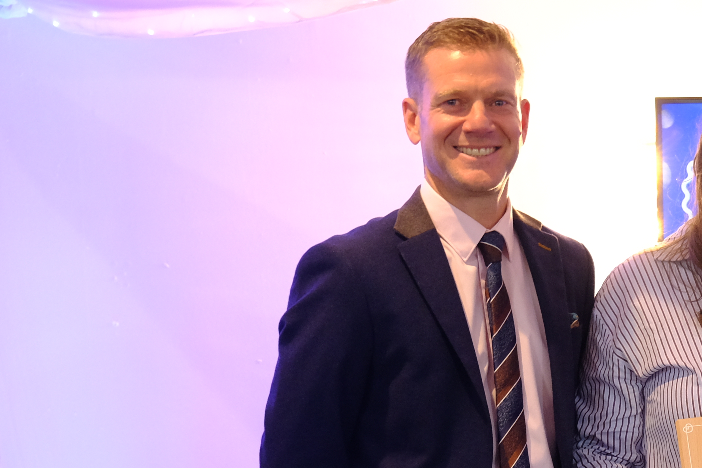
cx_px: 835
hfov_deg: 19.5
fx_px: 1930
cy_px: 615
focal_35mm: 99
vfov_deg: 13.3
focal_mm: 24.7
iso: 1000
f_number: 4
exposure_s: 1/38
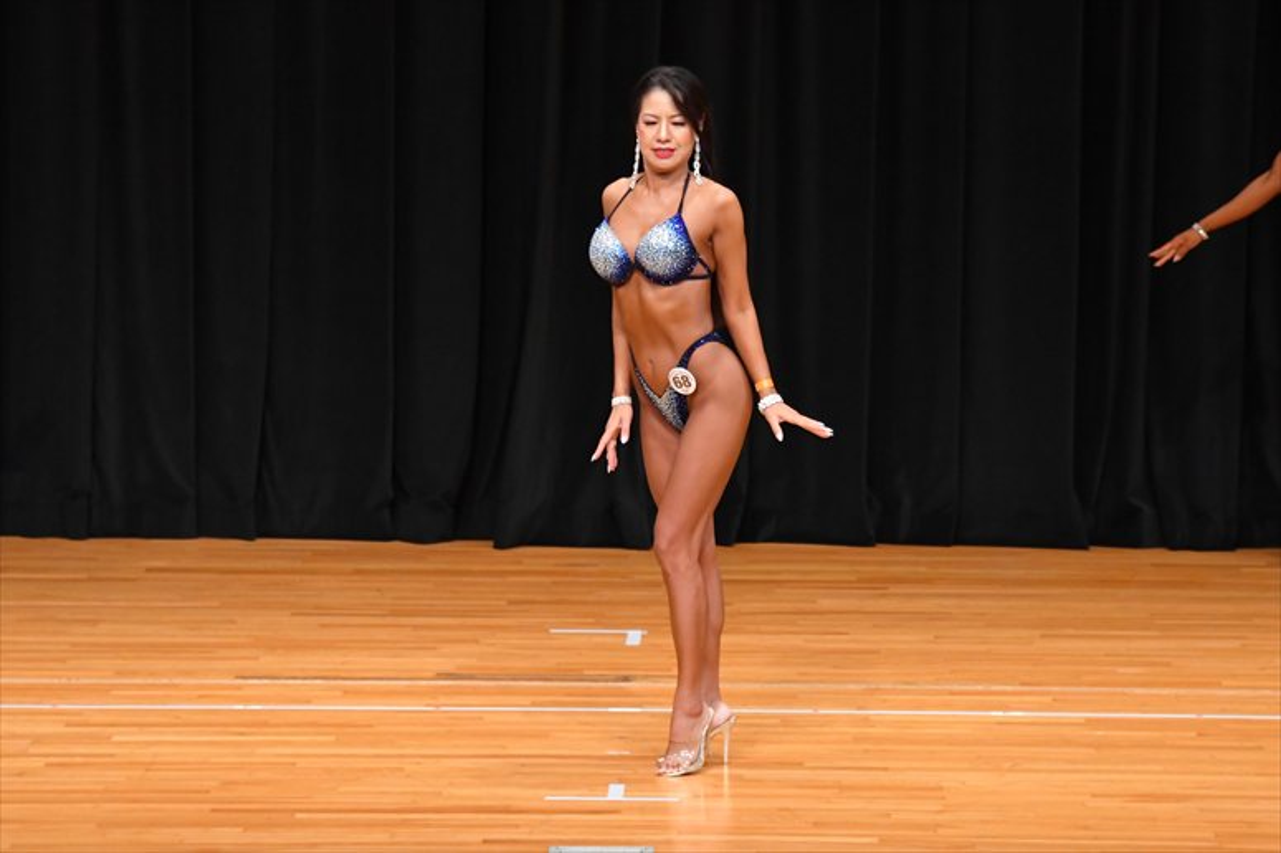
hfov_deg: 8.1
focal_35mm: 255
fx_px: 9069
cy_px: 426
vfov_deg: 5.4
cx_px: 640
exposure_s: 1/400
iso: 4000
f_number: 5.6
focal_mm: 170
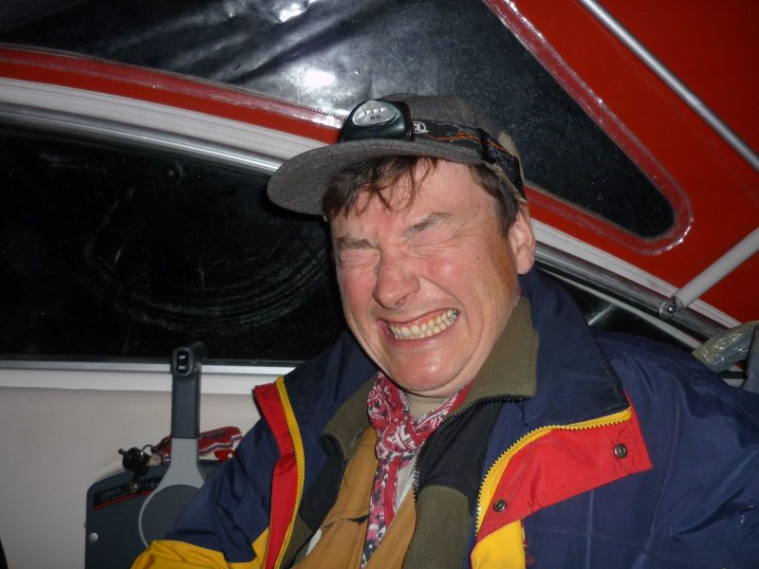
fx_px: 724
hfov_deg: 55.4
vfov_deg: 42.9
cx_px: 380
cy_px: 284
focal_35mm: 33
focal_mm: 5.5
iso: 100
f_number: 2.8
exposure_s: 1/30
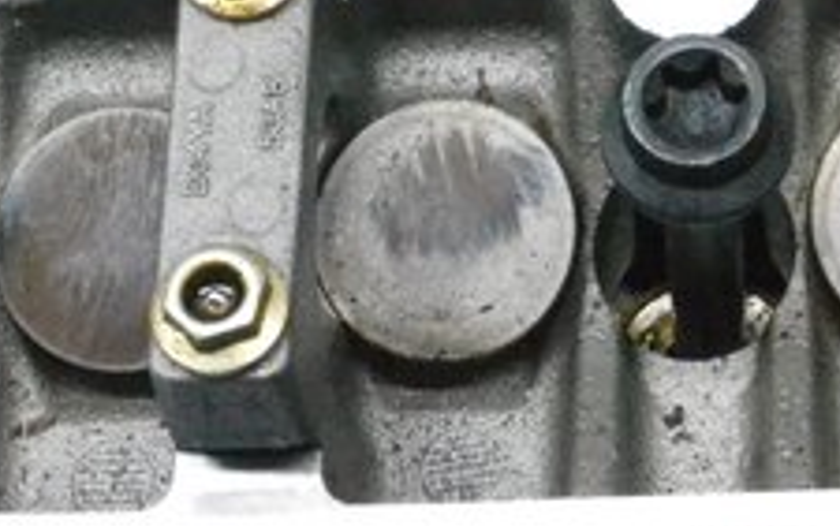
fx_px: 3505
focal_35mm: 153
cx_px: 1019
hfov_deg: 13.3
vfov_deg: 8.2
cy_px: -498
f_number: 10
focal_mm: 22
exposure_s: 1/125
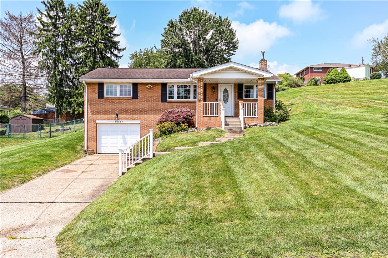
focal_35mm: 30
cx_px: 194
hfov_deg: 62.0
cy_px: 129
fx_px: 323
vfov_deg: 43.5
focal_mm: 30
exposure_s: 1/160
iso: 100
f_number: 8
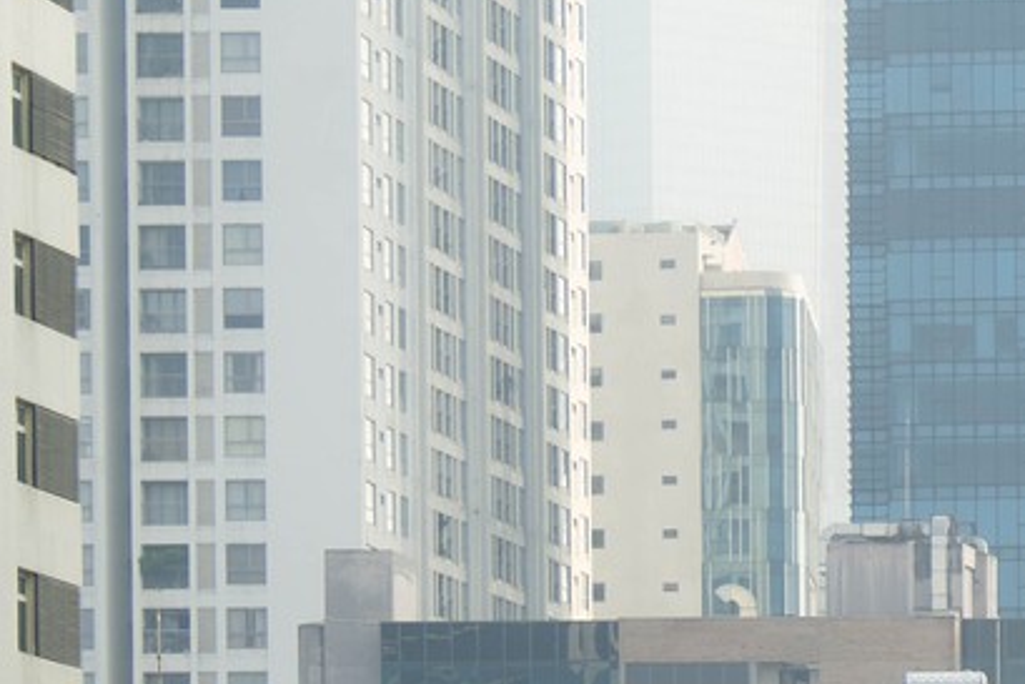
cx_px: 2286
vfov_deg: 4.0
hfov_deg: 5.8
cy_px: 1595
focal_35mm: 342
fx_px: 9740
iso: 100
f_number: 2.8
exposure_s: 1/800
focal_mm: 70
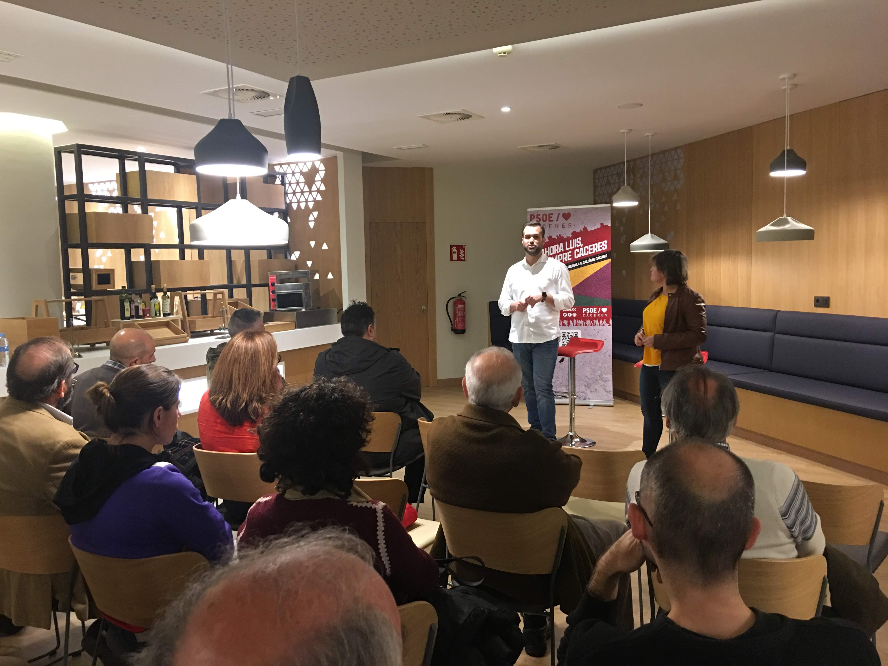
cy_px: 333
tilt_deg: -4.3
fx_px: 744
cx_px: 444
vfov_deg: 48.2
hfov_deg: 61.7
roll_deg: +0.5
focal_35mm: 29
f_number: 2.2
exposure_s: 1/10
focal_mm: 4.15
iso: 100
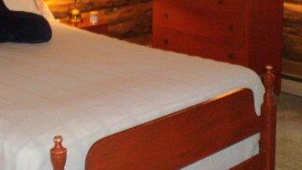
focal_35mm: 76
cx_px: 135
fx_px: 609
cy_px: -41
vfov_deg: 15.3
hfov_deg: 27.8
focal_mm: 6.3
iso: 250
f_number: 3.1
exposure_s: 1/30
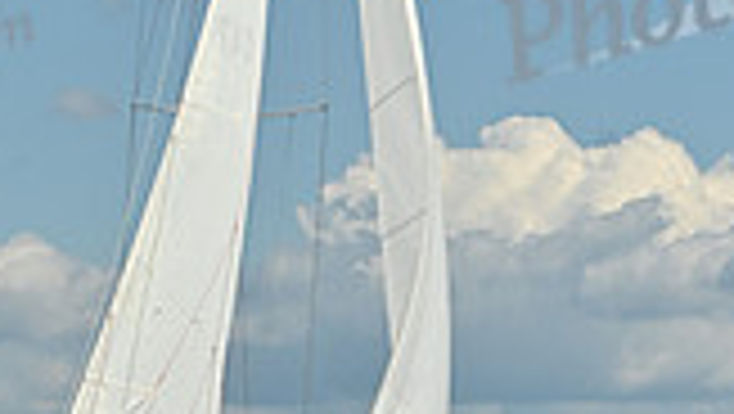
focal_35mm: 261
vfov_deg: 4.6
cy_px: -202
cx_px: 268
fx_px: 5084
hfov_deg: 8.3
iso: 320
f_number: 9
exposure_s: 1/1600
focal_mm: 70
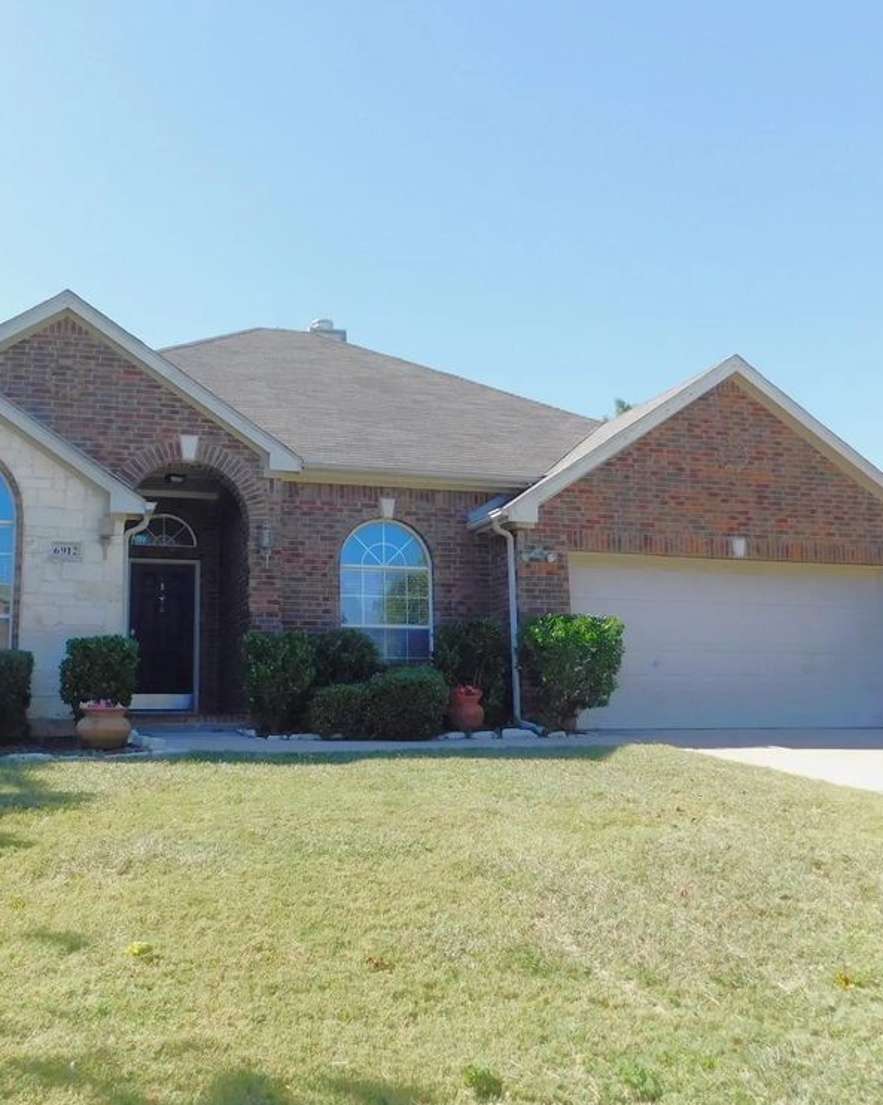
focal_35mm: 31
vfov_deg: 57.2
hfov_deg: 46.6
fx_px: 1013
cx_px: 322
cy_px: 541
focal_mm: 4
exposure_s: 1/640
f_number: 3
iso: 125
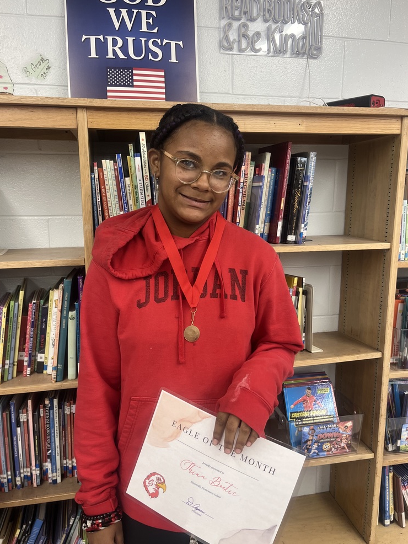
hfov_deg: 51.4
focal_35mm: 27
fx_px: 424
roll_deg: +0.3
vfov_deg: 65.3
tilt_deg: -10.7
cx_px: 202
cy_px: 270
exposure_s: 1/60
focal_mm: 5.1
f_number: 1.6
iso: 80
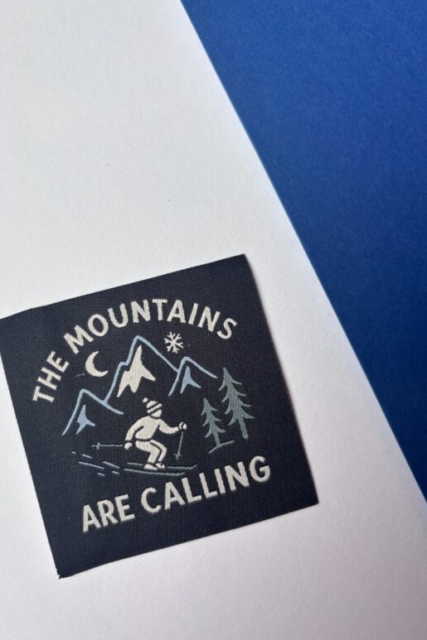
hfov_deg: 46.3
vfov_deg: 65.5
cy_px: 322
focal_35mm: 28
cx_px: 188
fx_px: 498
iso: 40
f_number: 1.6
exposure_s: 1/177
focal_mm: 5.96
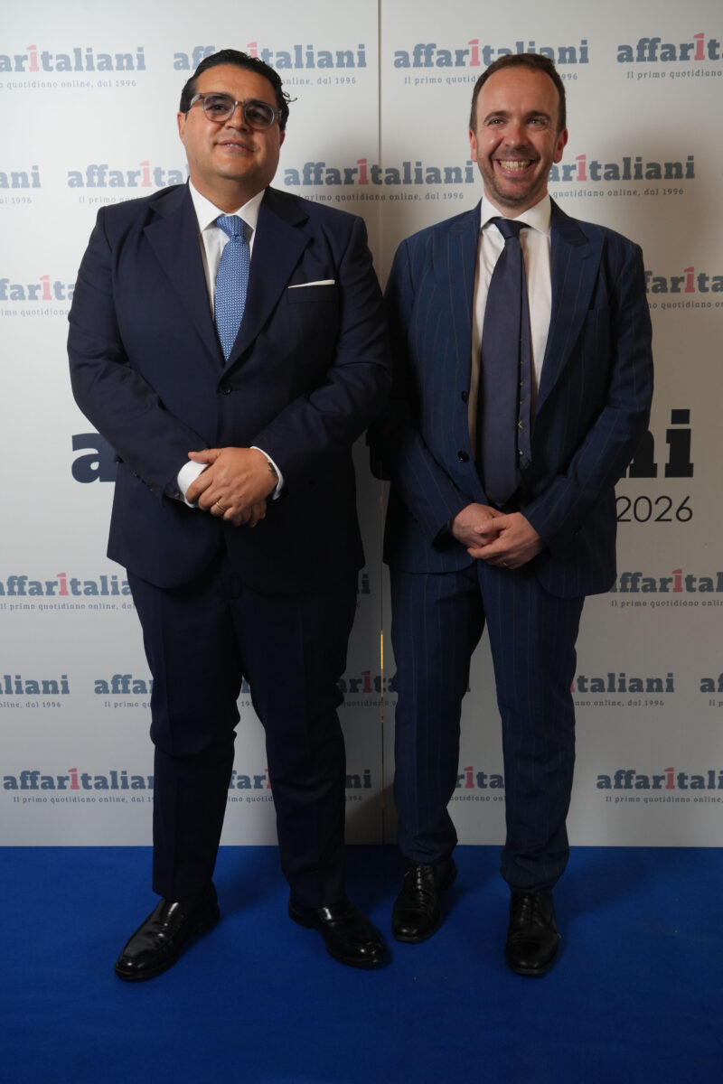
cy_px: 542
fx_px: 1054
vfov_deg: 54.4
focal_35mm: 35
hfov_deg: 37.9
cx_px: 362
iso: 1600
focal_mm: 35
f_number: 6.3
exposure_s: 1/160
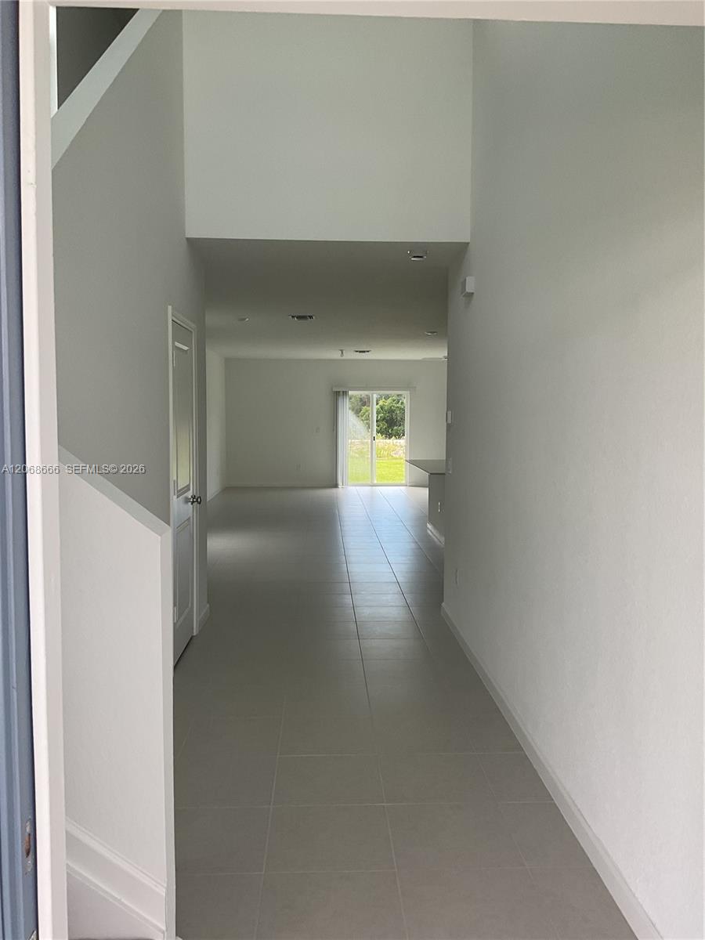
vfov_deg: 61.7
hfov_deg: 48.2
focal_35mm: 29
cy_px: 470
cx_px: 352
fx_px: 787
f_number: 1.8
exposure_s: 1/100
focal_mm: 3
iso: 40
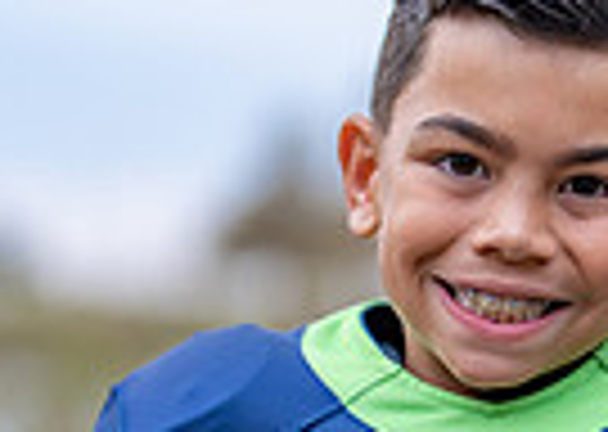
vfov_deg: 5.7
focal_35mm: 252
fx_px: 4345
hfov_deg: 8.0
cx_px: 610
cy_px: 581
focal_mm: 50
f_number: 1.2
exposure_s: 1/640
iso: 100
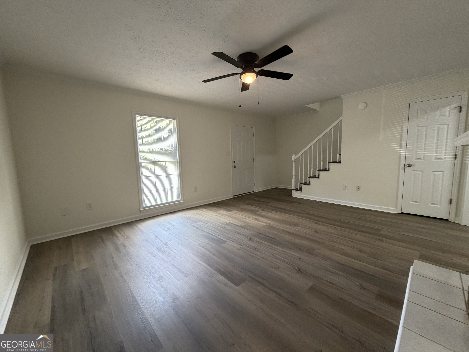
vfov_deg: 85.7
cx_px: 234
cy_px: 176
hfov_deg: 102.1
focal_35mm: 14
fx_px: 190
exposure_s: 1/120
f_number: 2.2
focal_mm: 2.22
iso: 320
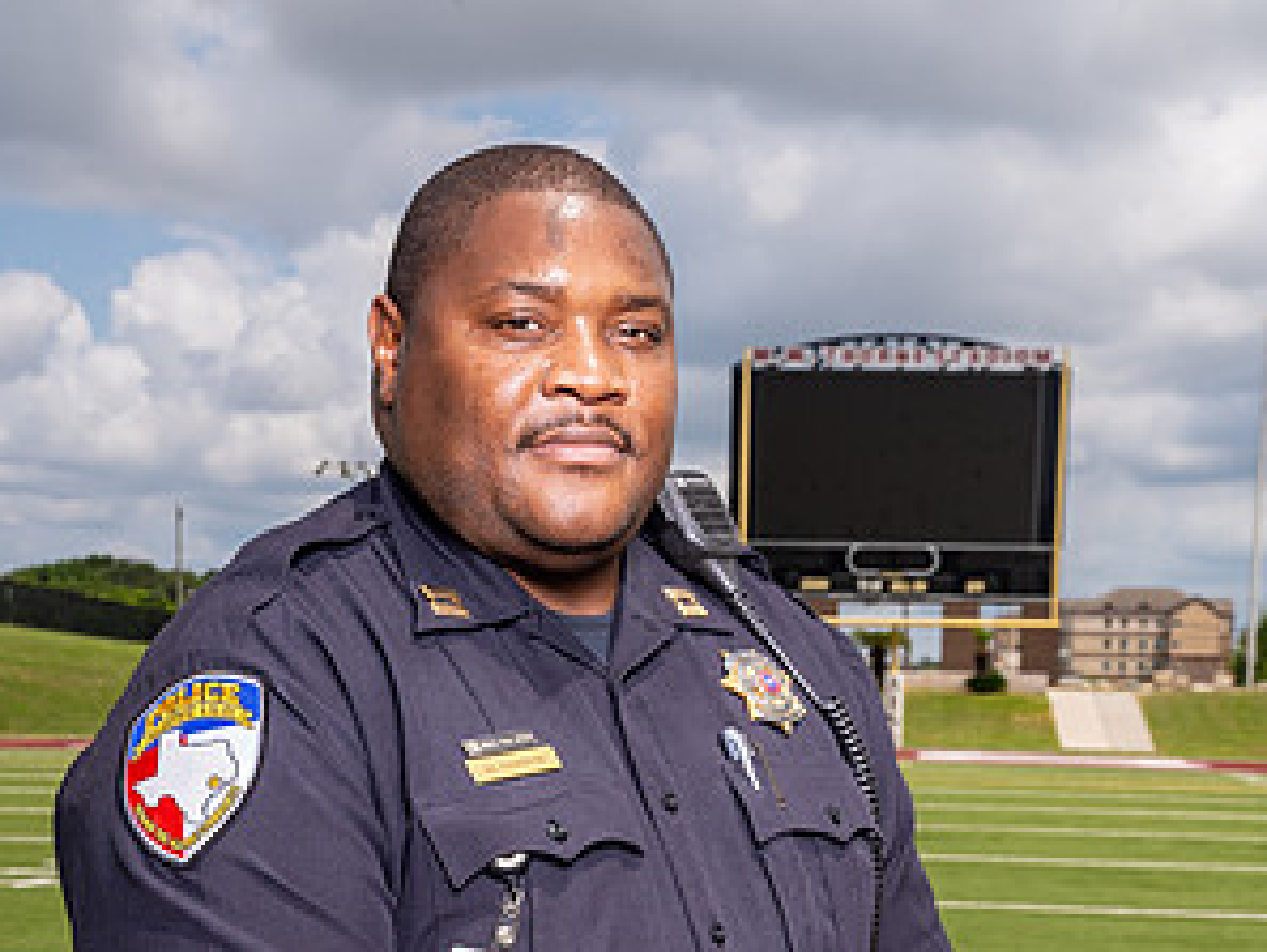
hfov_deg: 29.0
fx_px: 2453
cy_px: 905
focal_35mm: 67
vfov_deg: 21.3
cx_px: 631
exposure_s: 1/200
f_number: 11
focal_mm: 46
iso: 125
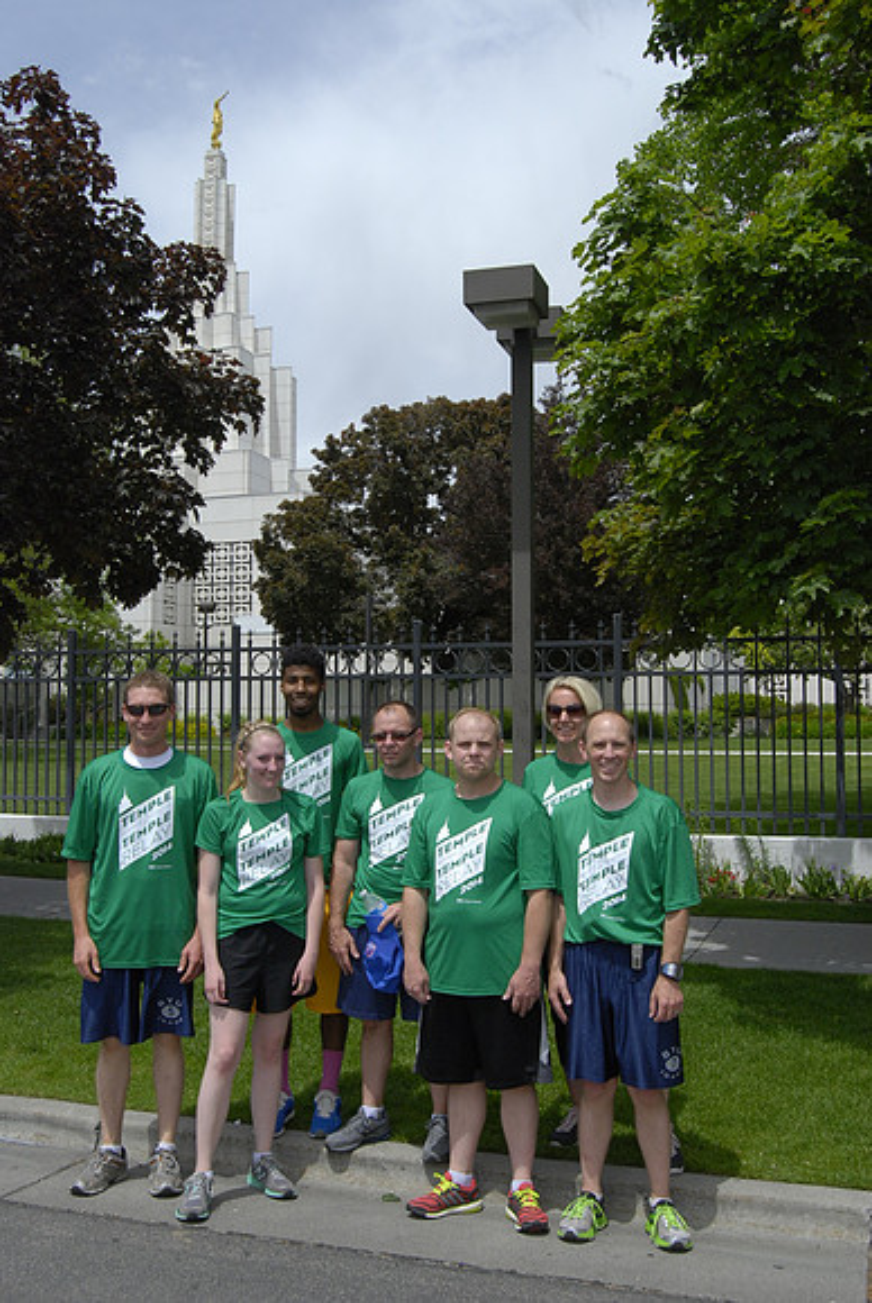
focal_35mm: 36
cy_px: 652
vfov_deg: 53.1
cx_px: 436
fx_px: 1305
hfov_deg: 37.0
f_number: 10
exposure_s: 1/800
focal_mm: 24
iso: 400
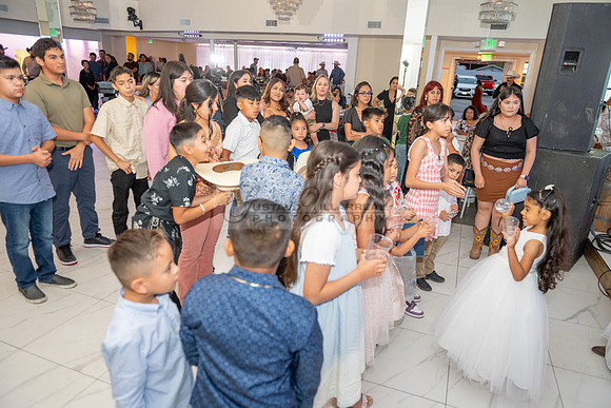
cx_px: 306
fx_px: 407
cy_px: 204
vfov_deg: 53.2
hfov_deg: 73.7
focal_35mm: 24
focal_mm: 24
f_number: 3.2
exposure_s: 1/160
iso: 800
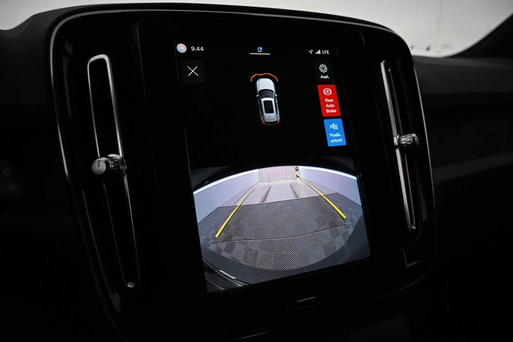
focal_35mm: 24
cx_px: 256
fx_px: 342
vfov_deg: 53.1
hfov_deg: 73.7
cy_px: 171
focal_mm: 16
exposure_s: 1/160
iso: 1600
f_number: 3.5
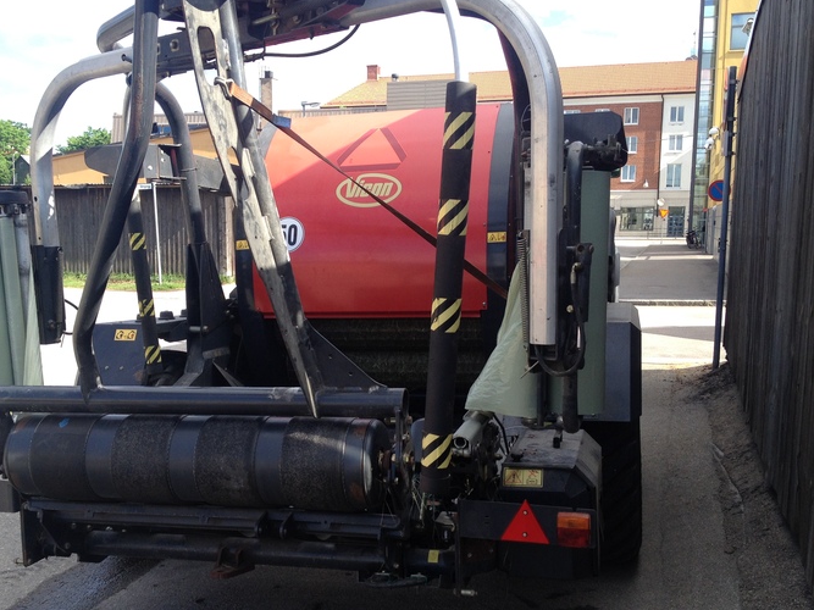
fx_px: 987
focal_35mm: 42
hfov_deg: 44.7
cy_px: 351
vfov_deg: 34.3
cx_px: 366
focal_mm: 4.28
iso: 50
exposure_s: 1/456
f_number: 2.4
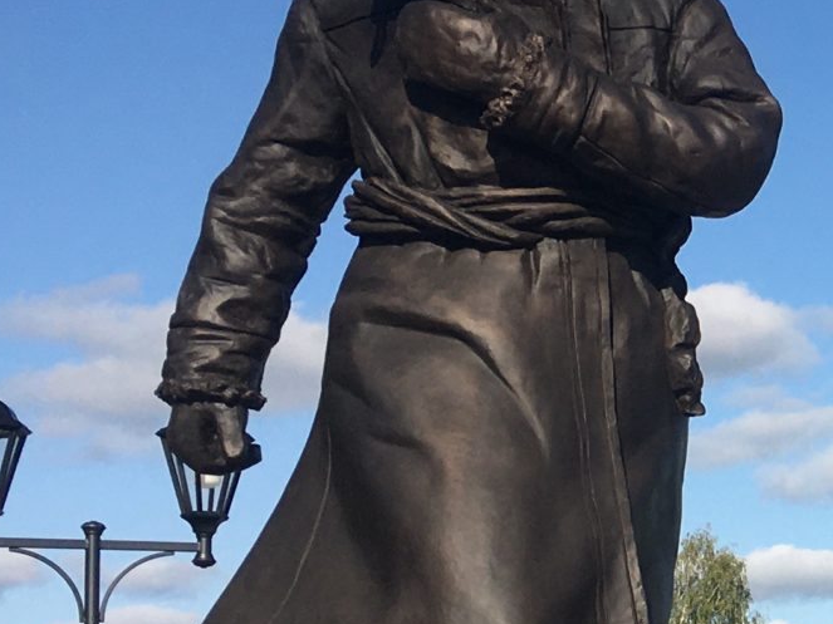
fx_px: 2695
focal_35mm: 112
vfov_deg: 13.1
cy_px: 559
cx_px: 1416
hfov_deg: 15.5
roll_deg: +2.4
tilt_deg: +7.2
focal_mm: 4.15
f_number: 2.2
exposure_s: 1/2331
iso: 25
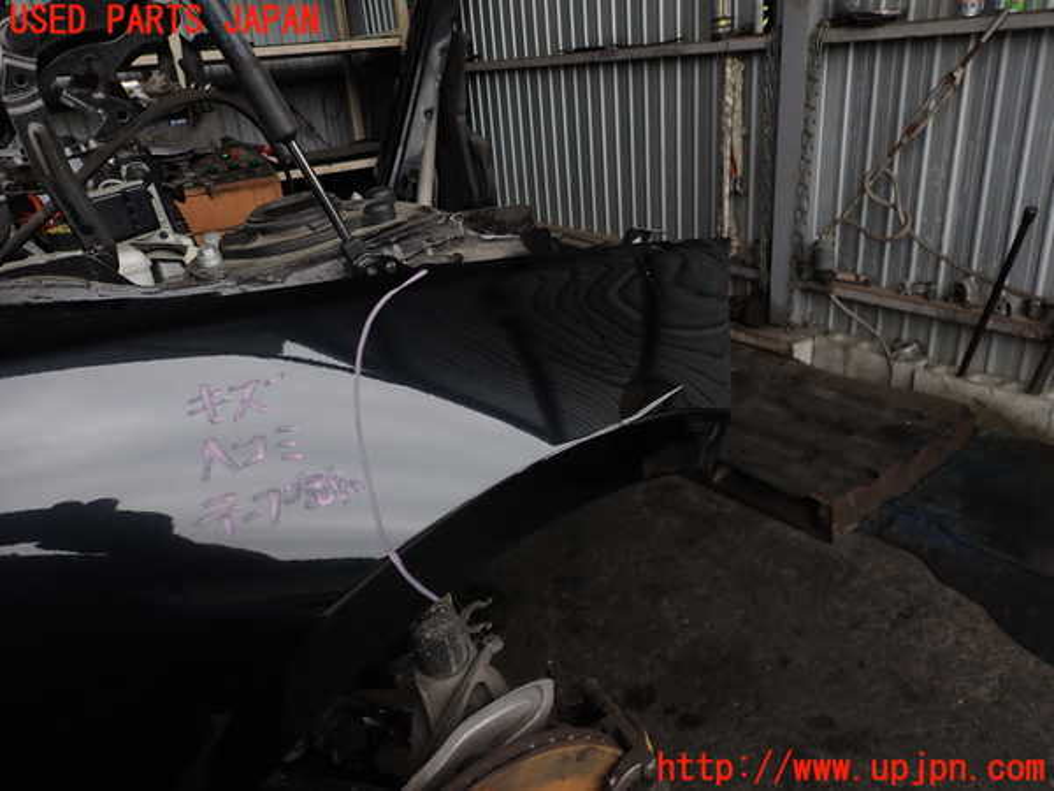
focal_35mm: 25
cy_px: 396
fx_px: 761
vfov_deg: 54.9
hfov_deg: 69.4
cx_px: 527
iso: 100
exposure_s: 1/125
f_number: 2.8
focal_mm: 4.5
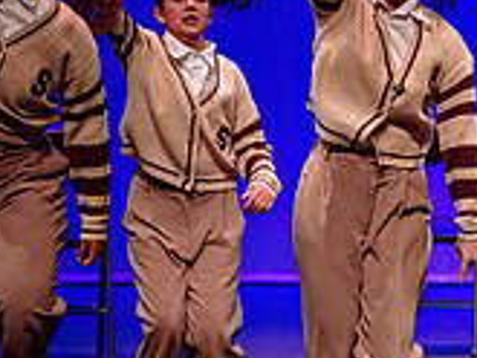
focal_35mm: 420
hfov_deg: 4.7
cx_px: 814
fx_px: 5792
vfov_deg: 3.5
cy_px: 331
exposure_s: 1/400
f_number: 2.8
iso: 1250
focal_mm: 112
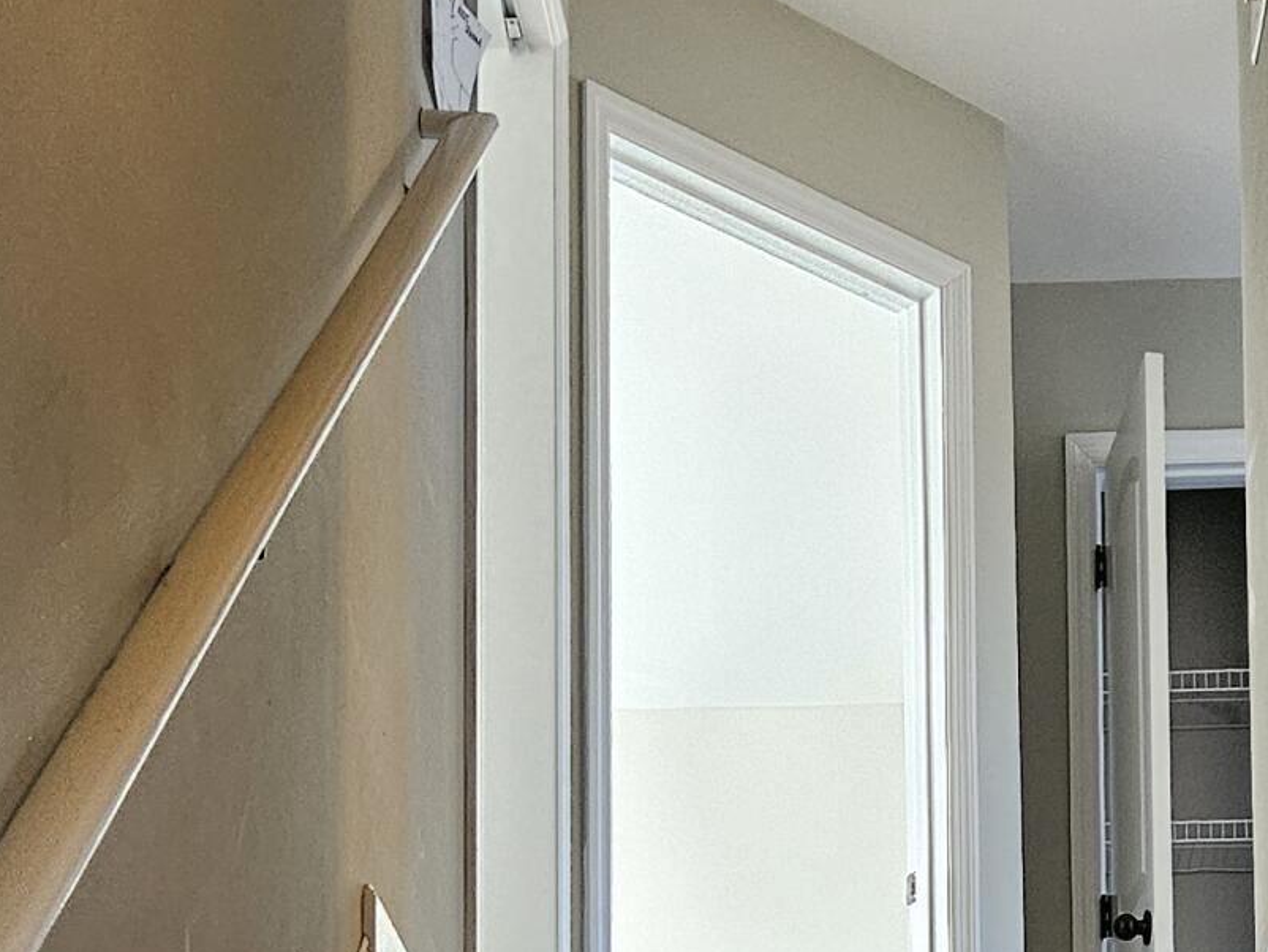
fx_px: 3151
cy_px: 1512
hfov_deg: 22.6
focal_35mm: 86
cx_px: 895
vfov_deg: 15.6
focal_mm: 5.4
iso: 640
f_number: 1.8
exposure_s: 1/60
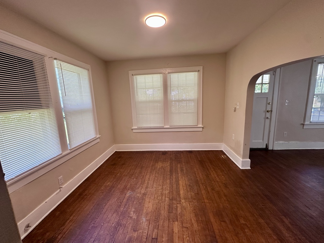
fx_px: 131
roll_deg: +2.4
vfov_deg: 85.7
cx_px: 162
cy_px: 122
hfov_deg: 102.1
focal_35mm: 14
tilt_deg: -9.5
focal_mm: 2.22
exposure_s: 1/99
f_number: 2.2
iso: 125
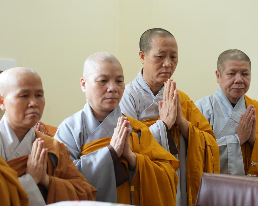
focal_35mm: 119
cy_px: 103
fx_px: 909
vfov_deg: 13.0
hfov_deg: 16.2
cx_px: 143
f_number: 2.8
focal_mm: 70
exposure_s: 1/125
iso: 640
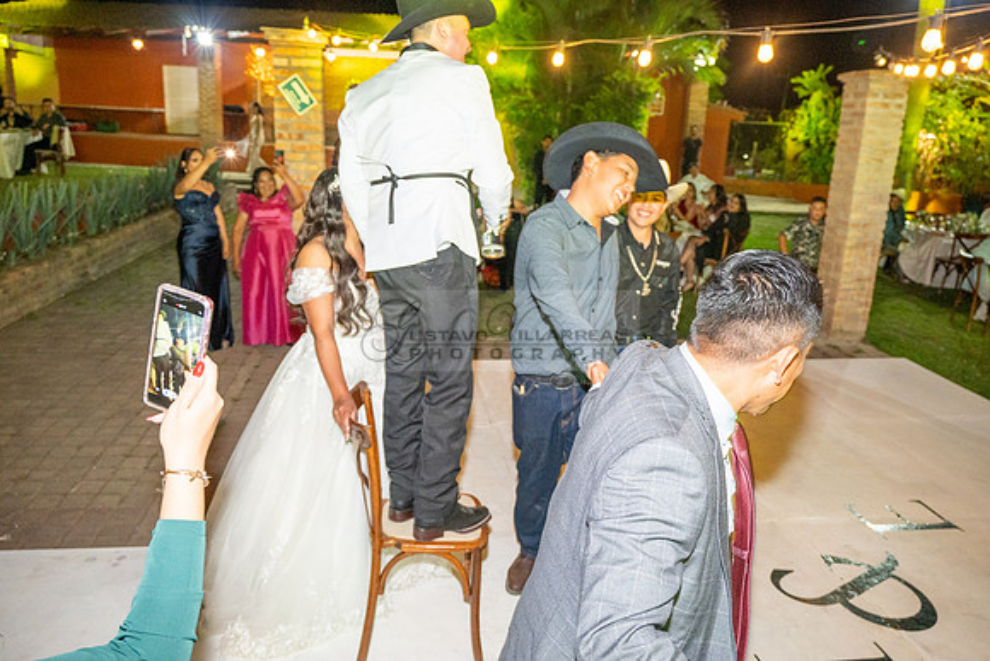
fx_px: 770
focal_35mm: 28
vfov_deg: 46.4
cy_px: 330
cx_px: 495
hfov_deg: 65.5
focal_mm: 28
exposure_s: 1/80
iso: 2500
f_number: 5
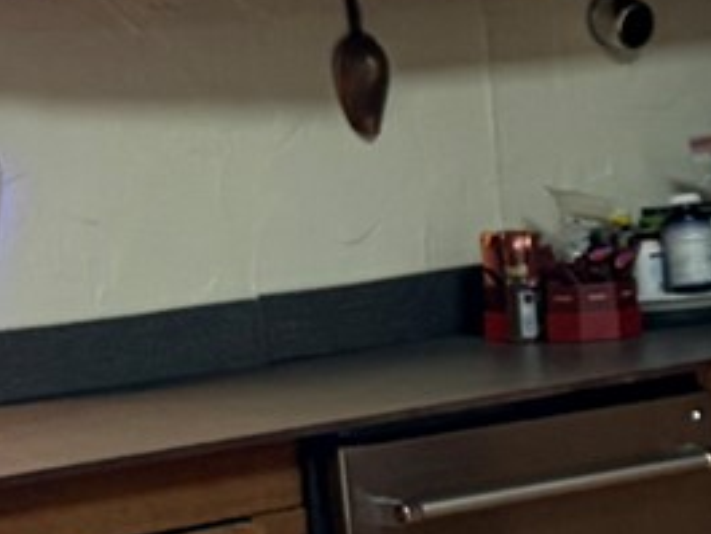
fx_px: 4130
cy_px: 733
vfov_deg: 7.3
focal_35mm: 201
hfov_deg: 9.7
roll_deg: +5.1
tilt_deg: -7.8
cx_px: 767
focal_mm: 5.96
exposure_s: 1/120
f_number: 1.6
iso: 200
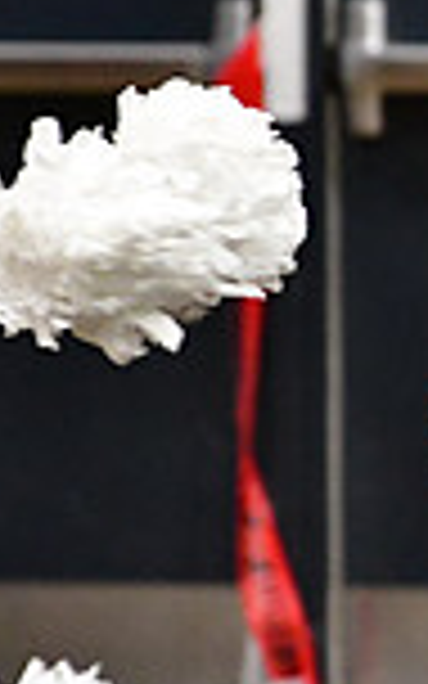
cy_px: 164
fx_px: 21780
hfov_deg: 1.1
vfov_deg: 1.8
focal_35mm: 1167
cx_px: 1189
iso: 5000
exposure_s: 1/500
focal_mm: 200
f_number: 3.5
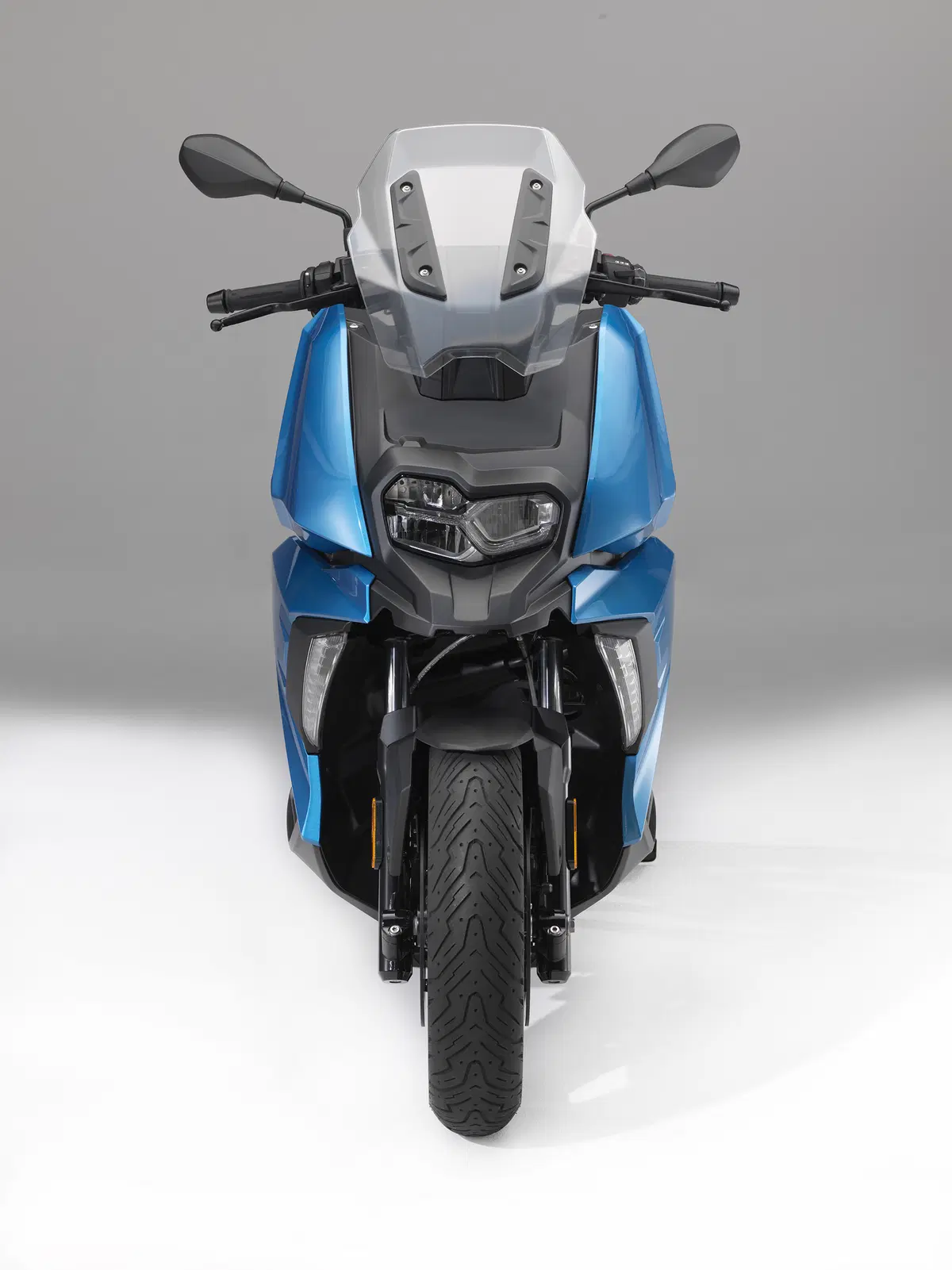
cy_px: 635
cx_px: 476
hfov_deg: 18.9
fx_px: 2861
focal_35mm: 78
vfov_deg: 25.0
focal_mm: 100
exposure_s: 1/180
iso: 100
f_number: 13
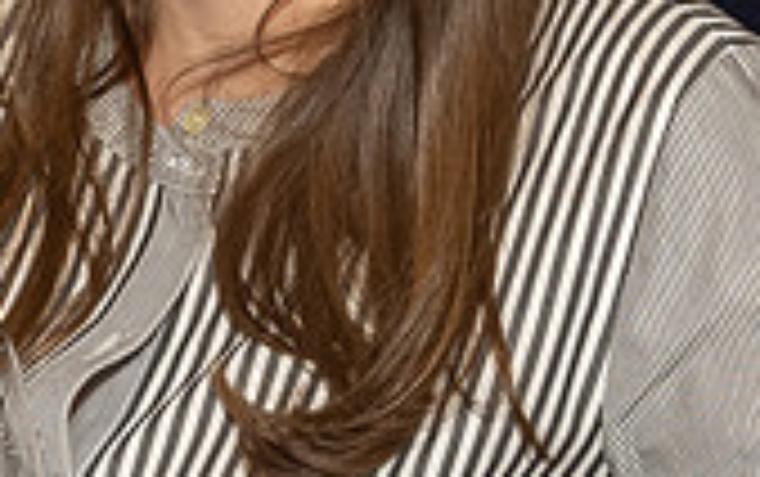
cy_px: 226
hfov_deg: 9.3
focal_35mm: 225
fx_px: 4665
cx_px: 254
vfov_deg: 5.8
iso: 500
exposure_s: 1/250
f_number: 7.1
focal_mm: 31
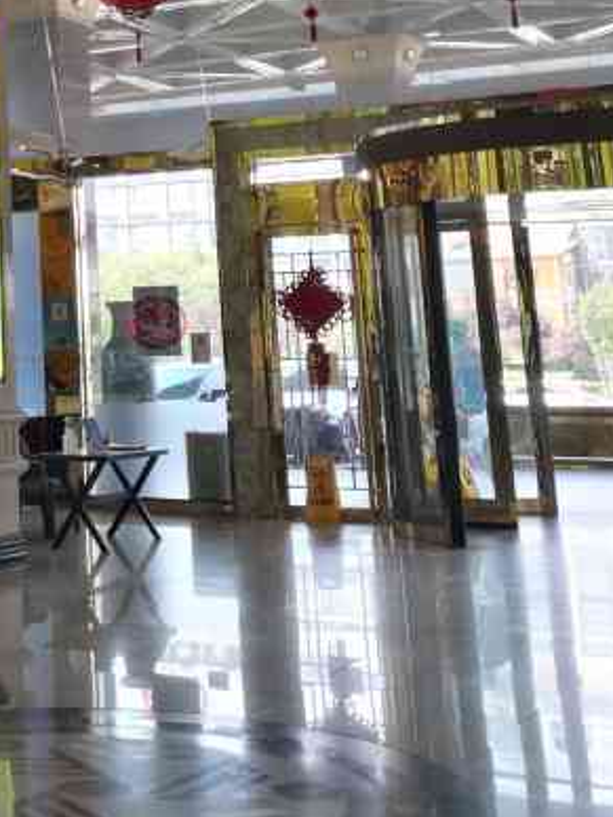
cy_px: -45
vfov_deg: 27.6
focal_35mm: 65
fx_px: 1535
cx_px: -91
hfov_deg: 21.3
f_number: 1.6
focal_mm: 3.95
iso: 50
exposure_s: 1/102
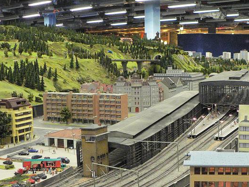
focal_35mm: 55
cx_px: 166
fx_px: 396
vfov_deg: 26.4
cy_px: 124
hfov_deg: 34.6
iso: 400
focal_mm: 6
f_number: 2.8
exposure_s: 1/20
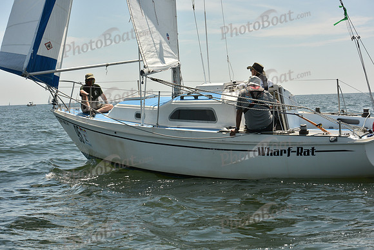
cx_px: 187
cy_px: 125
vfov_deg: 19.5
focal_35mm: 70
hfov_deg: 28.8
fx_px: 727
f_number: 8
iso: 320
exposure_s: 1/1600
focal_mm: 70
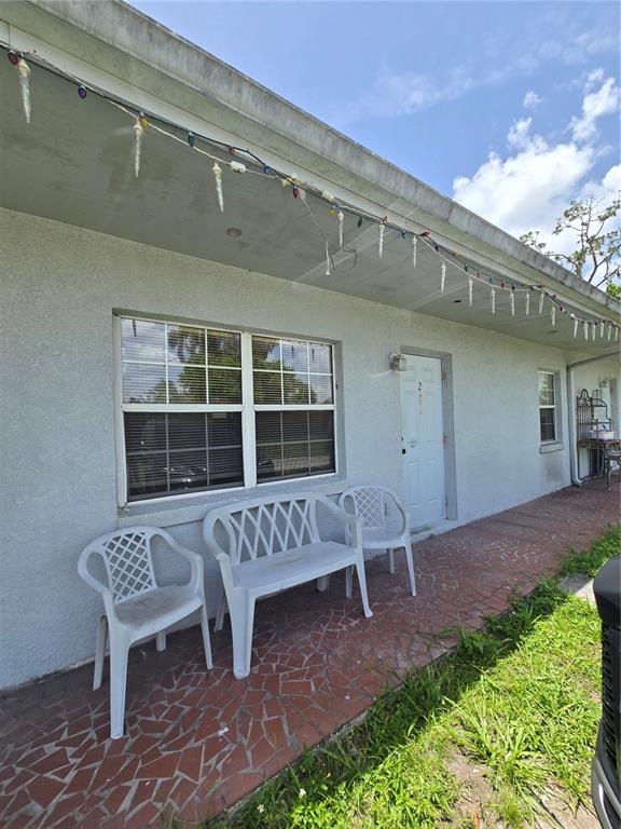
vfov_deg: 106.2
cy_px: 414
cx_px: 310
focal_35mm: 13
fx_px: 311
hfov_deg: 89.9
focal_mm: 2.2
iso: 50
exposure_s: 1/1245
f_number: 2.2
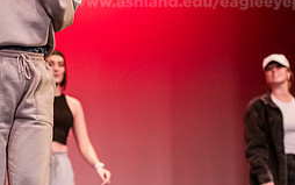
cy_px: 26
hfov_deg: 10.9
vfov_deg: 6.9
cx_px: 20
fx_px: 1536
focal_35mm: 191
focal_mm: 82
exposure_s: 1/320
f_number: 3.2
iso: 4000
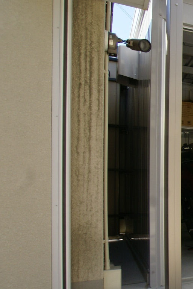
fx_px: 332
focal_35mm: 41
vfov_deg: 46.7
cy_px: 184
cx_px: 307
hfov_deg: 23.8
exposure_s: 1/60
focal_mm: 11
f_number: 9
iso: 100
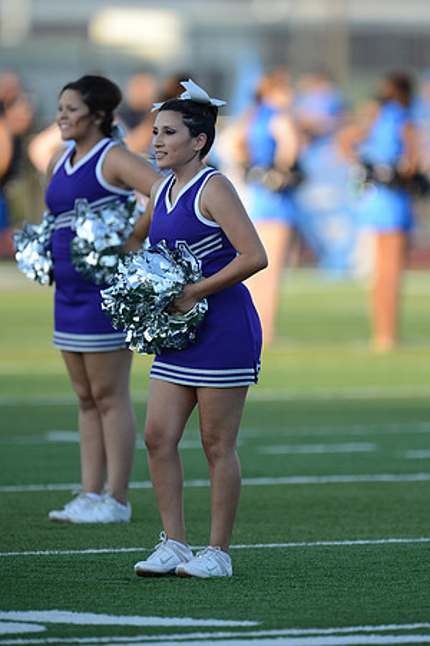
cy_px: 323
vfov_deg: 3.7
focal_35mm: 550
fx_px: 9853
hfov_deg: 2.5
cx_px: 215
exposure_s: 1/1600
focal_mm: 550
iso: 800
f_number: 4
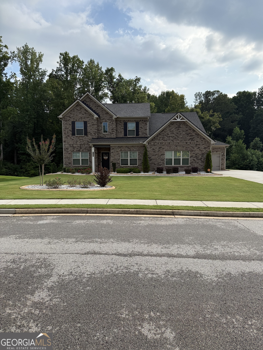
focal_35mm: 24
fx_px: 243
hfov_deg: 56.8
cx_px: 132
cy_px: 175
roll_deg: -0.3
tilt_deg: -2.6
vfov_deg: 71.6
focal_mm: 6.76
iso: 100
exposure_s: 1/3425
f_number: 1.78
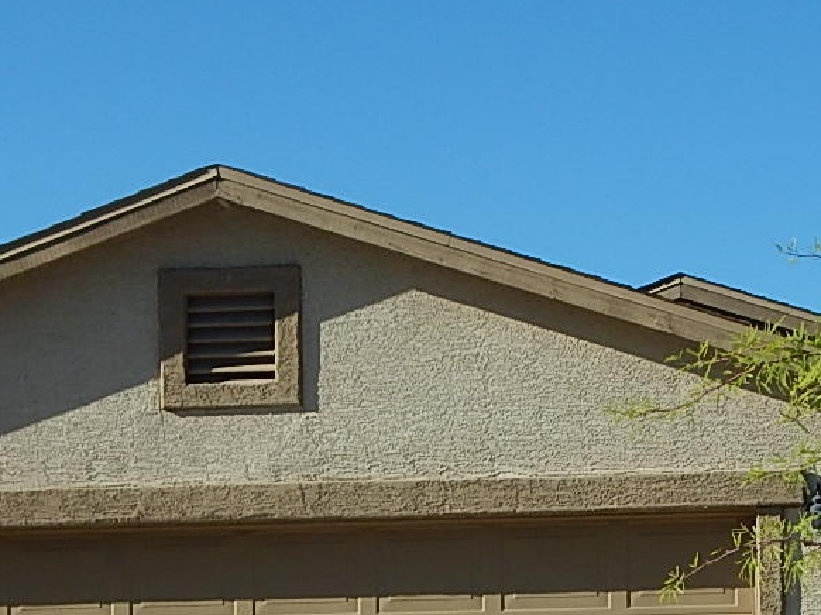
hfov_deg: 14.9
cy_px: 732
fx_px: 3129
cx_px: 583
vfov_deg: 11.0
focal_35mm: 132
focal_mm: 8.6
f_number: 7.4
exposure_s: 1/500
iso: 125
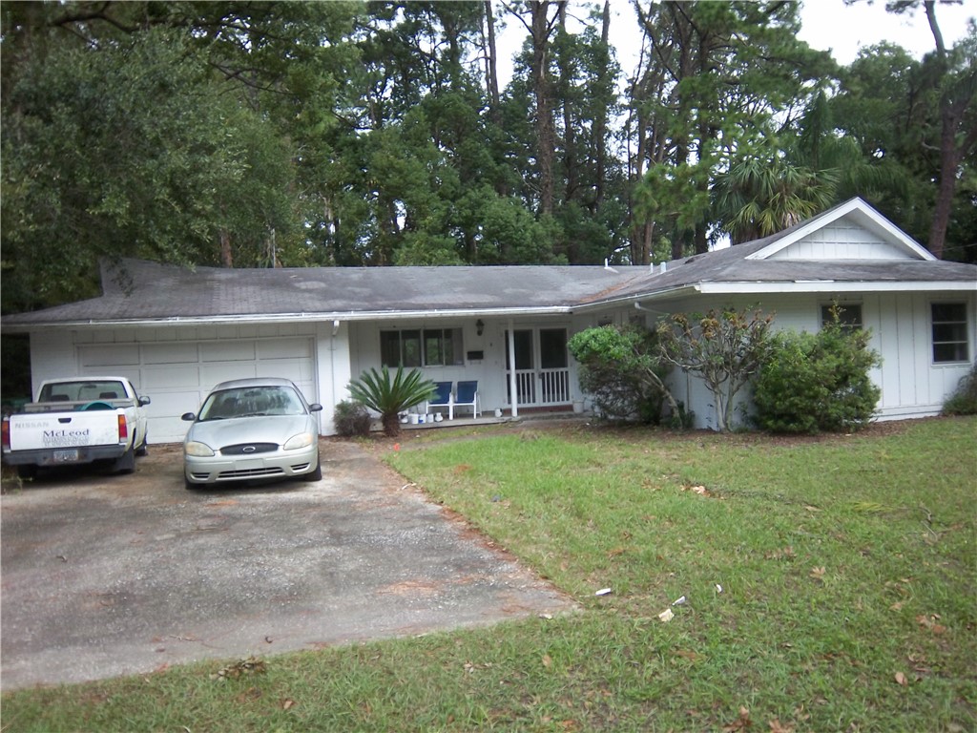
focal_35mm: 28
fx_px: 790
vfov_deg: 49.7
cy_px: 366
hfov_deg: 63.4
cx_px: 488
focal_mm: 5.1
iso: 64
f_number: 3.5
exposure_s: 1/200
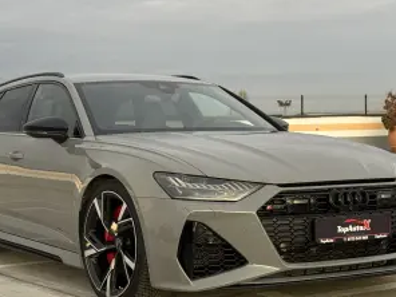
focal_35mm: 45
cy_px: 173
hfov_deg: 42.1
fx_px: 515
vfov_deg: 32.1
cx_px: 198
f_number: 1.78
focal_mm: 6.76
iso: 200
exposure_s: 1/60
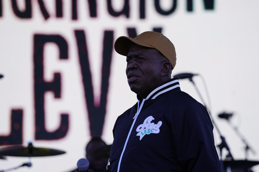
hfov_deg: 10.3
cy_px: 86
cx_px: 130
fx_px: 1439
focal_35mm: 200
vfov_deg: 6.9
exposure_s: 1/250
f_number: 4.5
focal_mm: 200
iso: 100
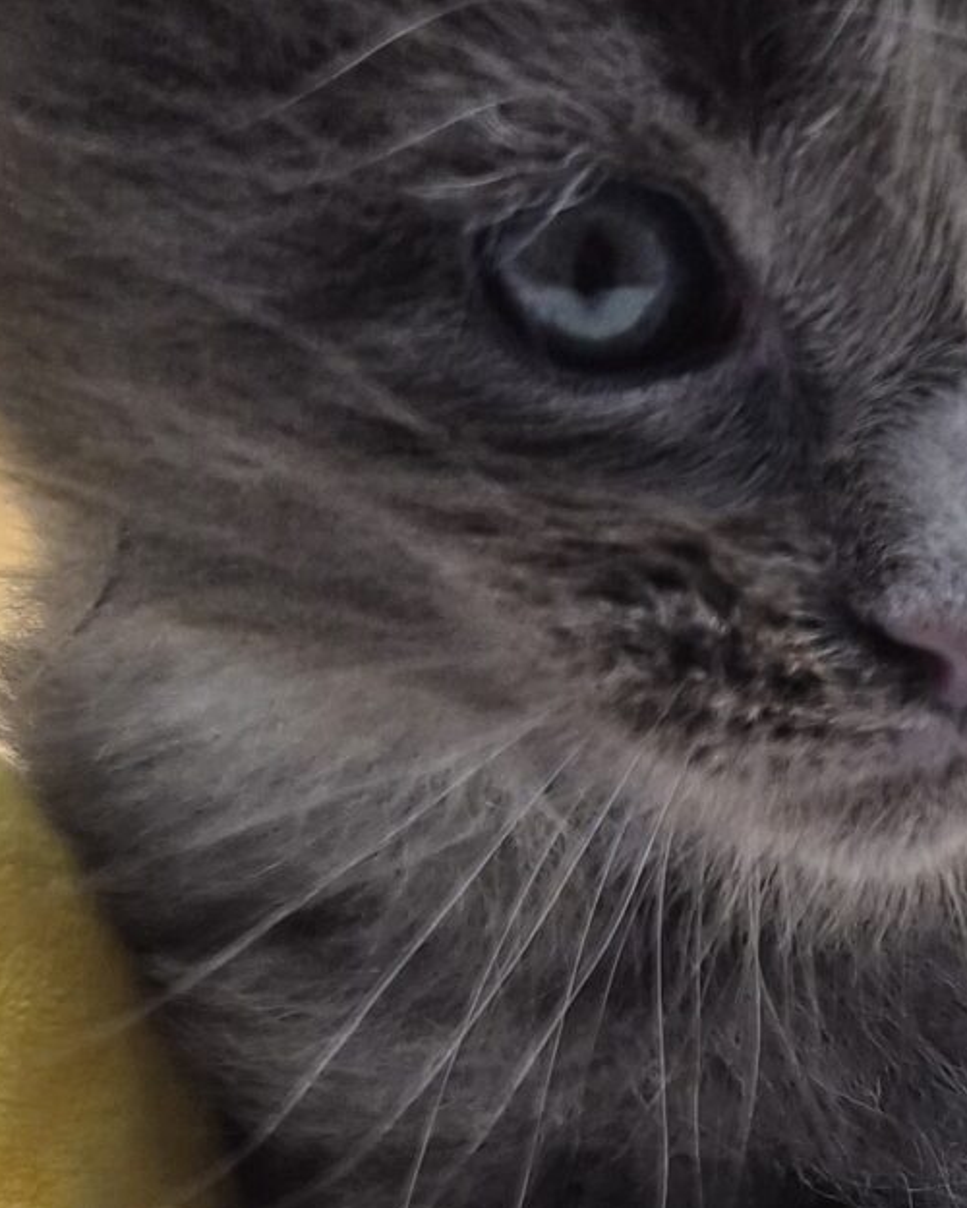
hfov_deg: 15.7
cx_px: 1321
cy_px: 1080
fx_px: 3291
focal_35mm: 92
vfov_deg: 20.4
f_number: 1.8
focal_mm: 5.4
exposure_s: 1/940
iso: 80
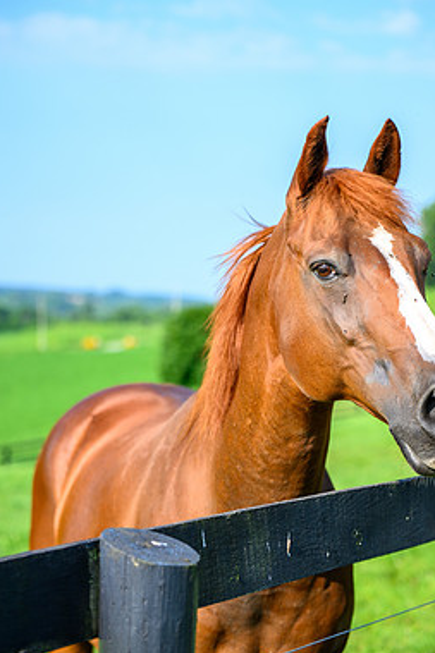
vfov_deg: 24.5
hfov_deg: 16.4
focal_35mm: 83
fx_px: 1506
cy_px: 318
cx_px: 241
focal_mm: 70
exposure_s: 1/1250
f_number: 2.8
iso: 100
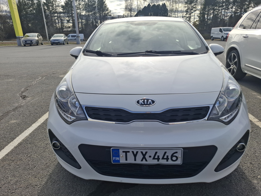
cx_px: 130
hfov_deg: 73.9
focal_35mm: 23
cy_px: 98
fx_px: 173
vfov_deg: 58.9
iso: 50
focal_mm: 5.54
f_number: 1.8
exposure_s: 1/1912
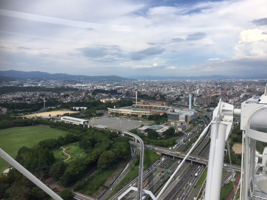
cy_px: 100
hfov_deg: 61.7
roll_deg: -0.5
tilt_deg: -4.1
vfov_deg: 48.2
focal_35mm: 29
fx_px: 224
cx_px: 134
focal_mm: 4.15
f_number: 2.2
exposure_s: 1/2198
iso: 32
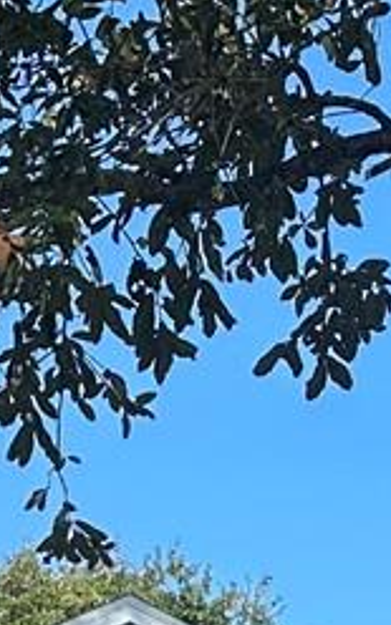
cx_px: 333
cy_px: 1023
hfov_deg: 8.0
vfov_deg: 12.0
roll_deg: +0.8
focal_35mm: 164
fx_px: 2796
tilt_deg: +12.4
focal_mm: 6.86
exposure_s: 1/2070
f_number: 1.78
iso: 80
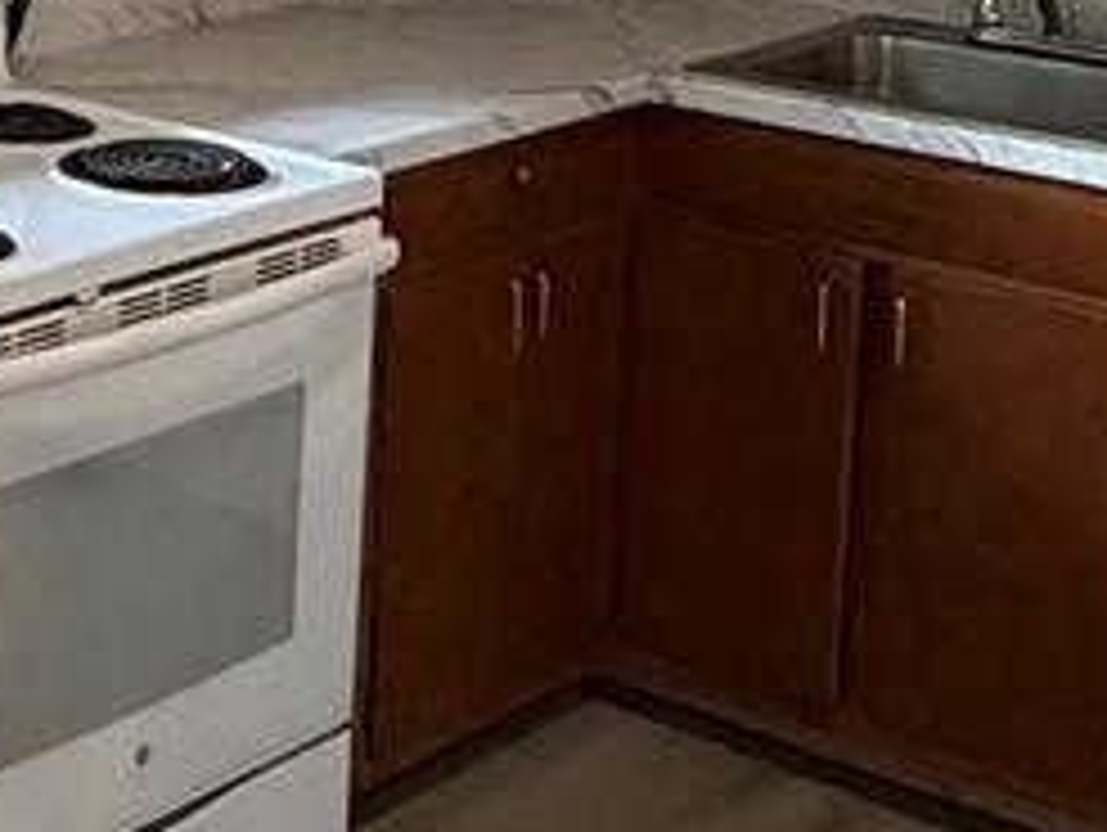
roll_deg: -0.4
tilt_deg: -6.5
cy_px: -211
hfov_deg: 20.8
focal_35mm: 91
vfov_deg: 15.6
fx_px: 2913
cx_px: 4
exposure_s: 1/60
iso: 500
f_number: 2.2
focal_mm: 2.22
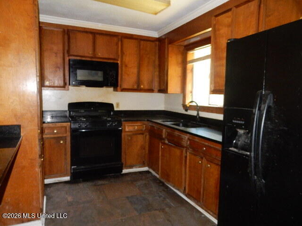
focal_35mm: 25
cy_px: 113
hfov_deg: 69.4
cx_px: 151
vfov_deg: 54.9
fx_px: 218
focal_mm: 4.5
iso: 500
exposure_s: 1/30
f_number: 3.7
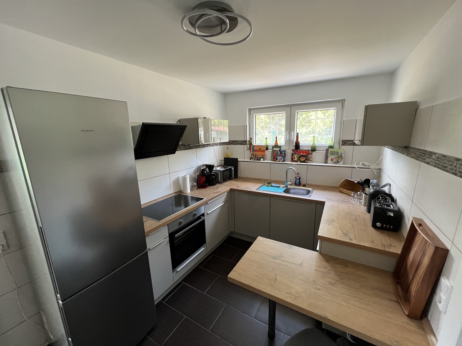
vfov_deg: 89.9
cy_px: 173
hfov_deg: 106.2
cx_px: 231
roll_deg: +2.3
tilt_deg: -12.4
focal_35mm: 13
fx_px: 174
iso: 250
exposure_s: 1/99
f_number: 1.8
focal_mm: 1.57
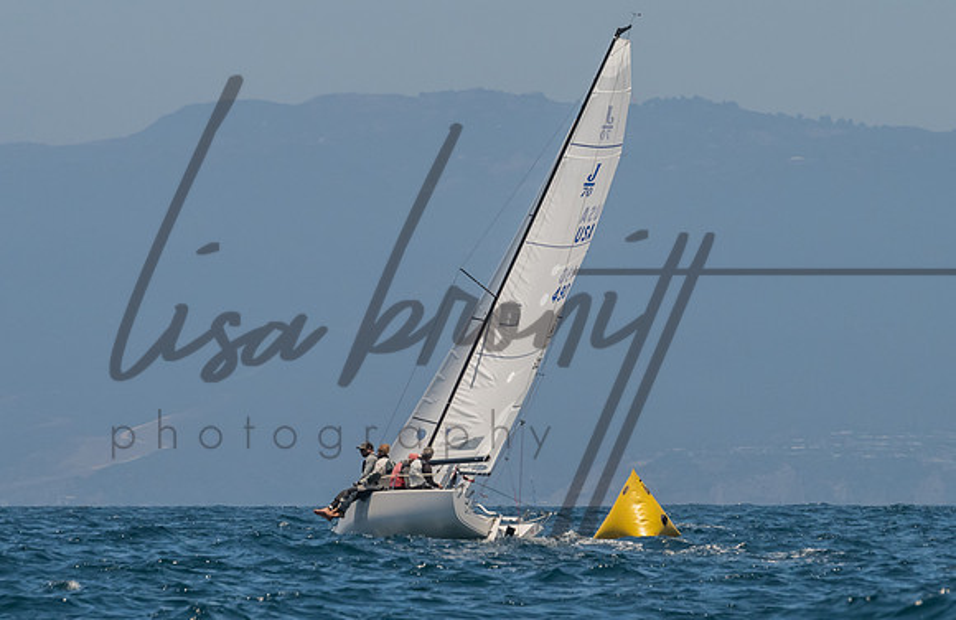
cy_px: 269
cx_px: 464
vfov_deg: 3.6
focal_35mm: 370
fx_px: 9740
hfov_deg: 5.6
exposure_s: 1/1000
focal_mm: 190
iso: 640
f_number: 9
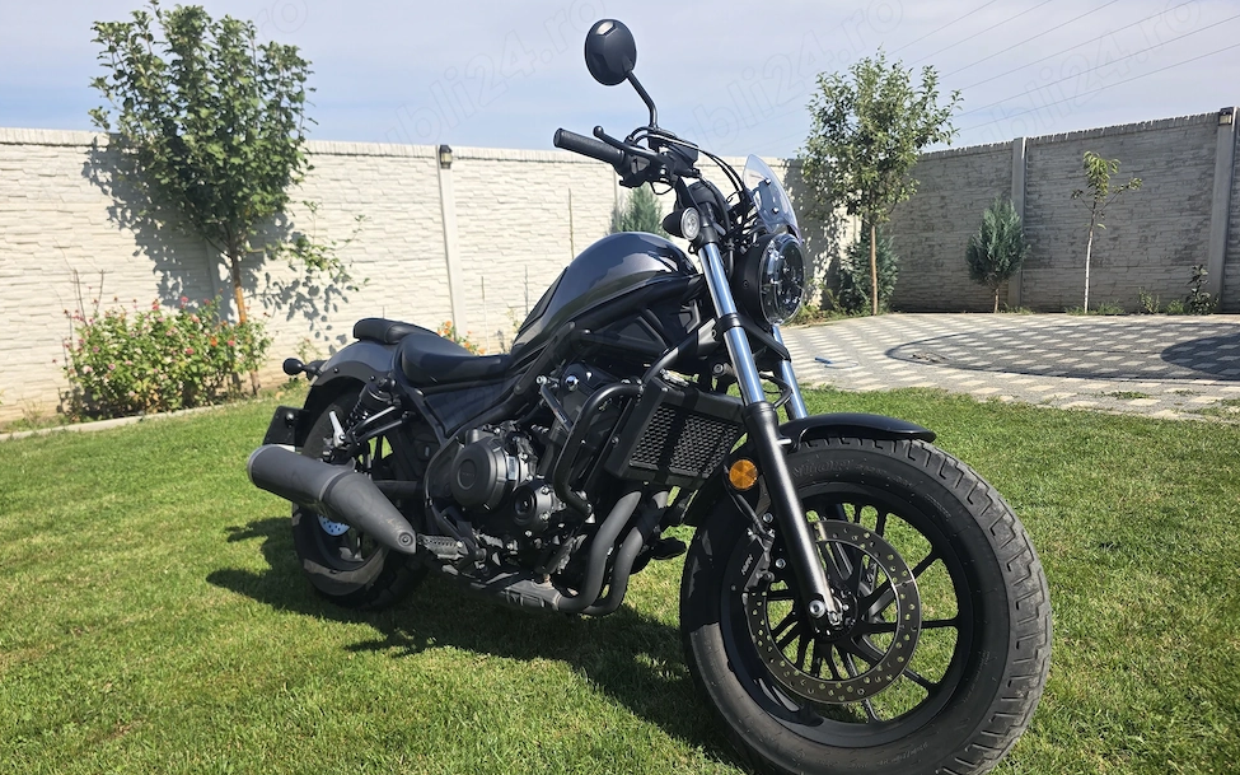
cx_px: 617
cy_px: 442
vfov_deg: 49.1
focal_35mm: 25
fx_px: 845
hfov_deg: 72.6
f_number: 1.7
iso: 80
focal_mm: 6.3
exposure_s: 1/4237
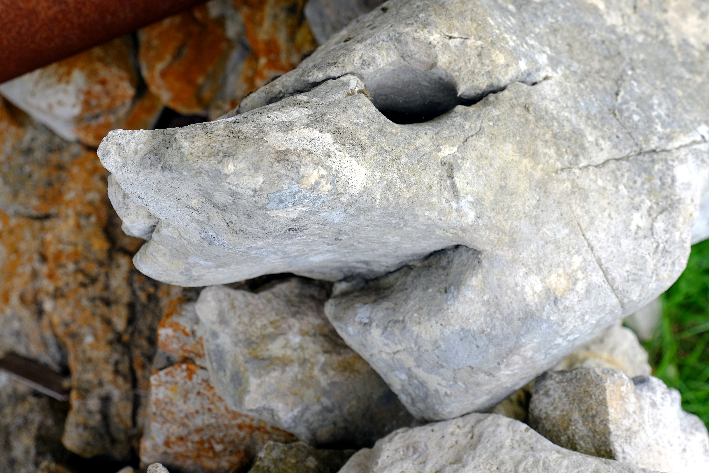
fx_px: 1083
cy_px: 215
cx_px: 363
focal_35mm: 55
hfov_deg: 36.2
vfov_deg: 24.6
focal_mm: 32.6
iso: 200
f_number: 5.6
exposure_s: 1/170
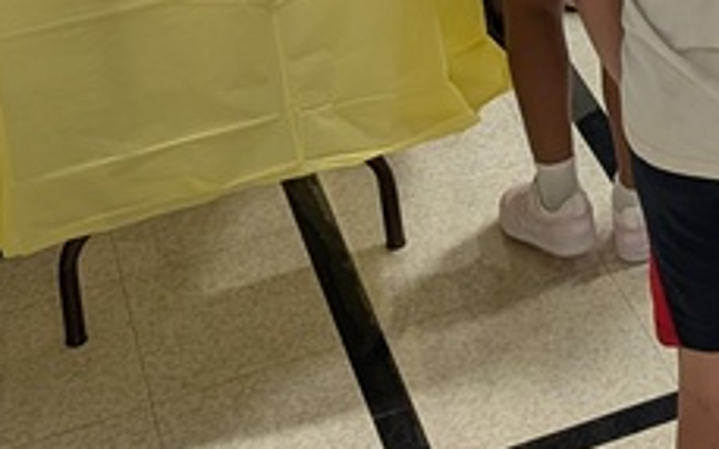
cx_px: 892
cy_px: -510
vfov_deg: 10.4
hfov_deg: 17.3
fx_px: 2233
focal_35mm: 114
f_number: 1.68
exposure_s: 1/120
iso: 440
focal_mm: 6.9
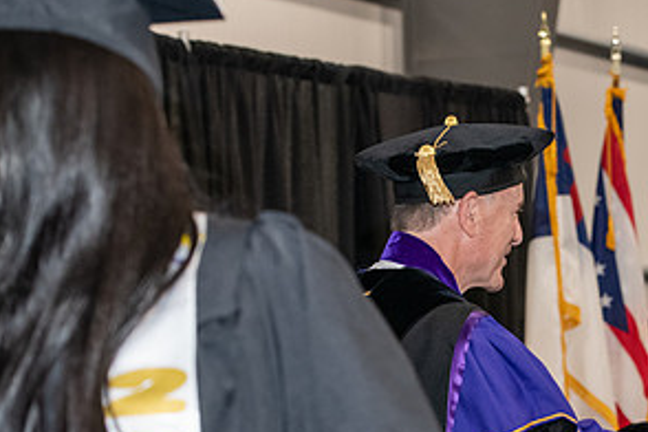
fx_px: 2484
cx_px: 617
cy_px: 378
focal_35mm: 138
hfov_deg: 14.7
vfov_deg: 9.9
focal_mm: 70
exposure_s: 1/200
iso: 2500
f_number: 5
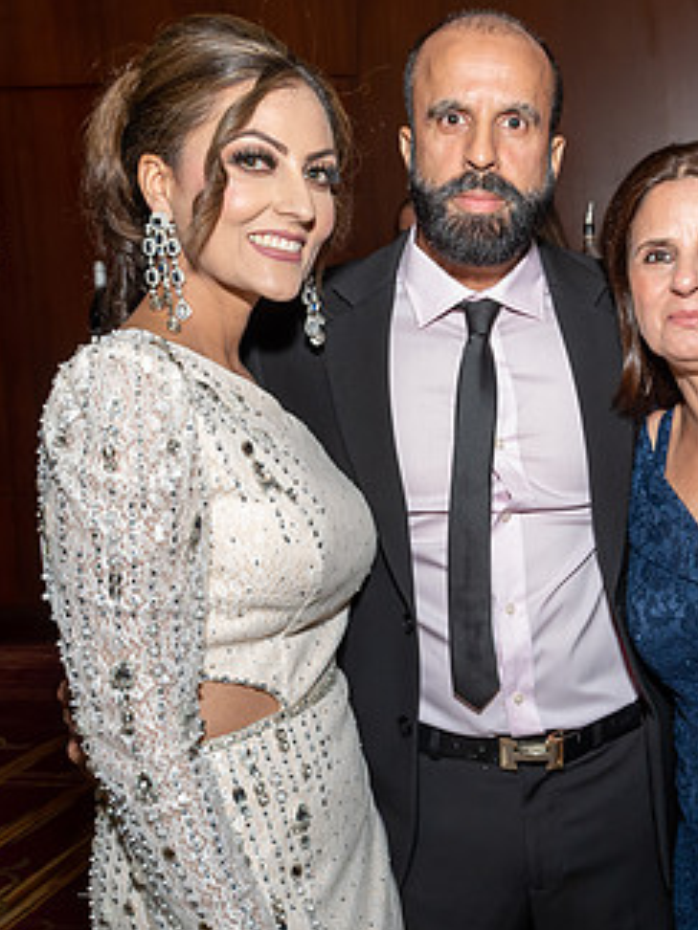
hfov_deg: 25.4
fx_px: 1532
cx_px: 494
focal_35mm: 57
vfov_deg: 33.7
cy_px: 525
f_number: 6.3
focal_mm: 19
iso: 400
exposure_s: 1/250
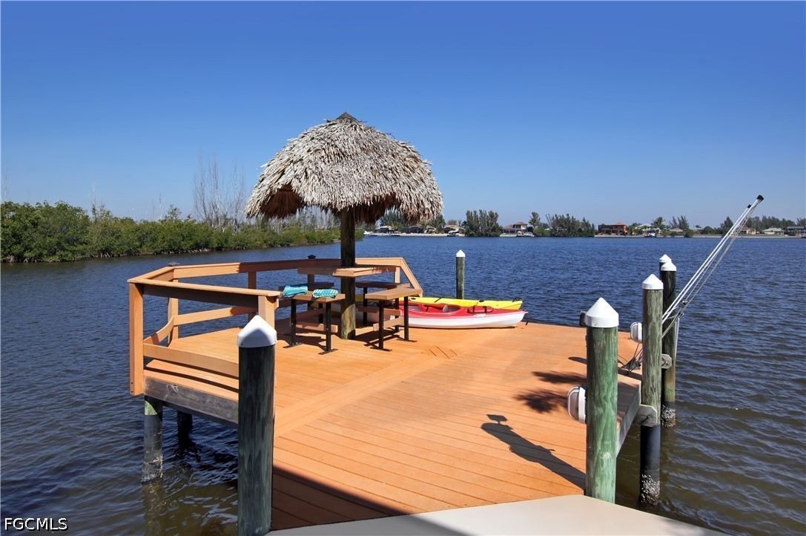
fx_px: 403
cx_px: 403
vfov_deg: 67.2
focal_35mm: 18
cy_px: 268
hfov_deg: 90.1
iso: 100
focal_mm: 12
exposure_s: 1/250
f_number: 11
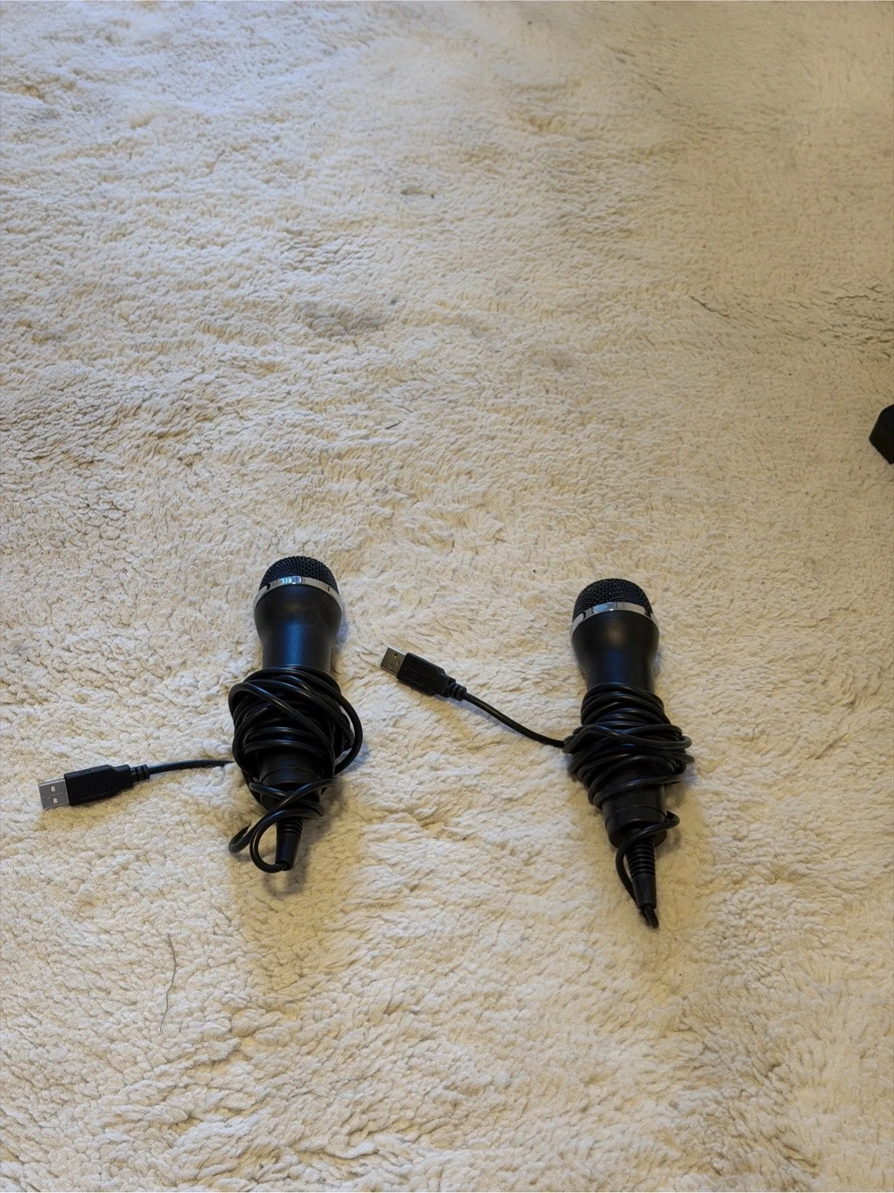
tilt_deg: -48.6
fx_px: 1653
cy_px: 596
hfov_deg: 30.3
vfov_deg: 39.7
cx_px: 447
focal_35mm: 48
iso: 80
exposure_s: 1/50
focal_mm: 6.76
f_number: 1.78
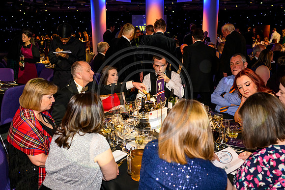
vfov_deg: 37.9
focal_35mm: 35
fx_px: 277
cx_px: 142
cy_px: 95
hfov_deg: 54.4
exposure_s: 1/160
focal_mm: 35
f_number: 4
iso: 4000
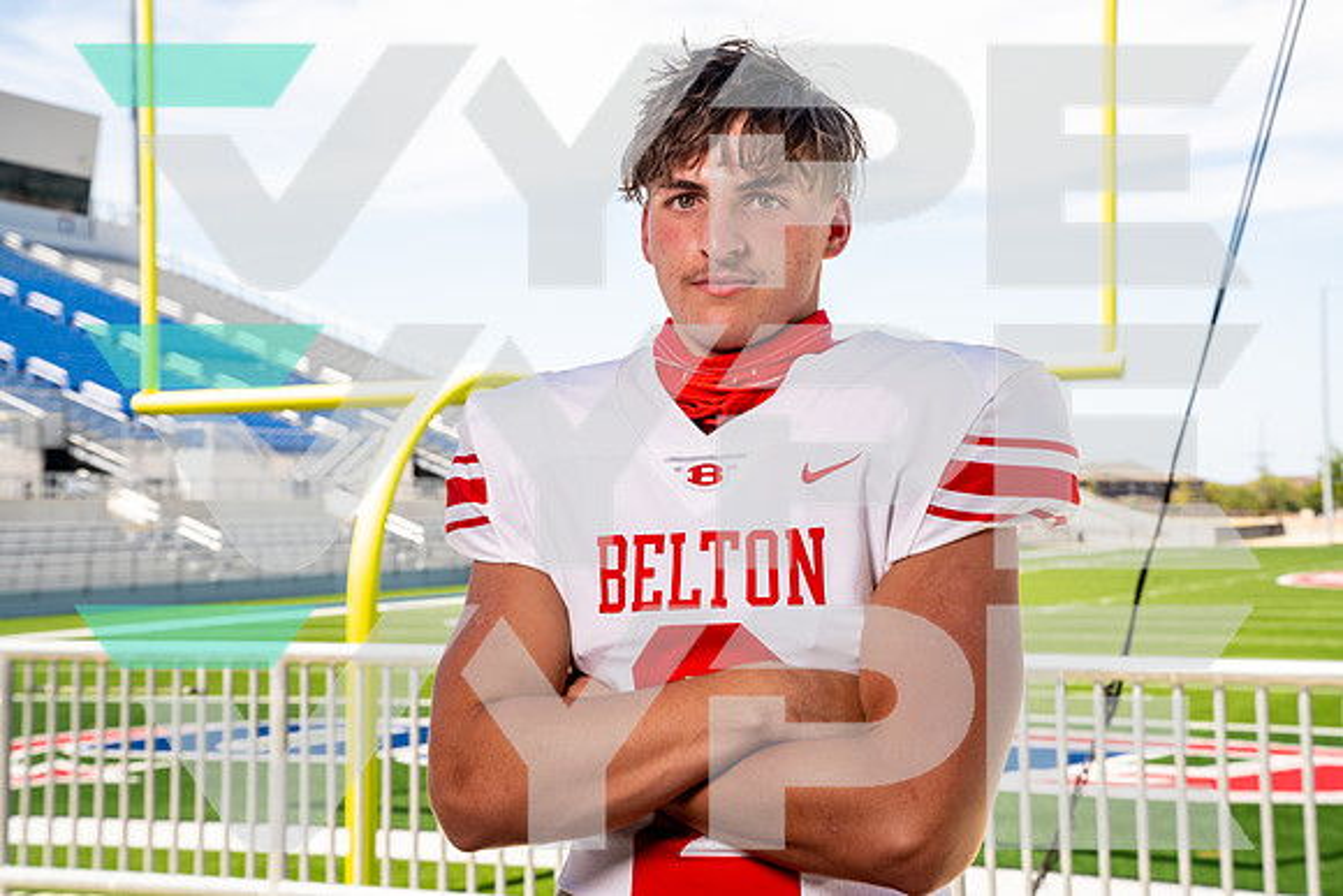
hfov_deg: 35.6
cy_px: 448
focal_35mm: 56
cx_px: 672
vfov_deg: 24.2
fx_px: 2090
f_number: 8
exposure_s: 1/125
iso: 100
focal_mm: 56
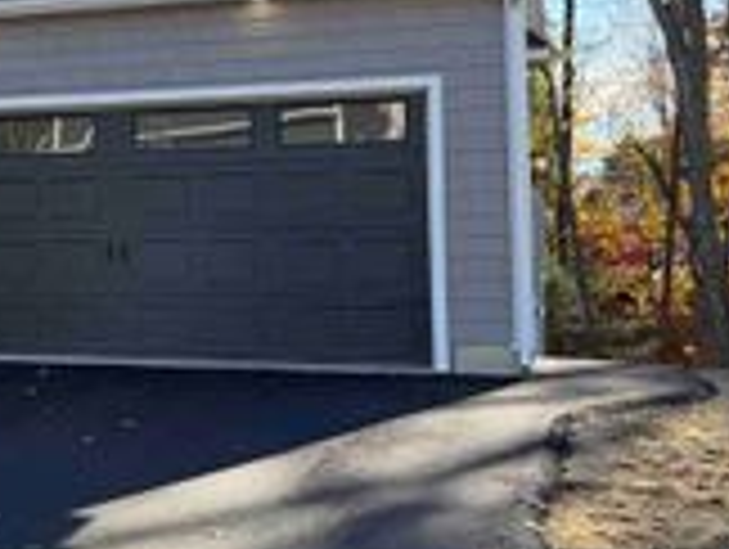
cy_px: 164
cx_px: -243
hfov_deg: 23.1
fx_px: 1561
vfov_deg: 19.9
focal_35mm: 74
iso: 100
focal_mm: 6.76
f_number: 1.78
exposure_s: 1/1653
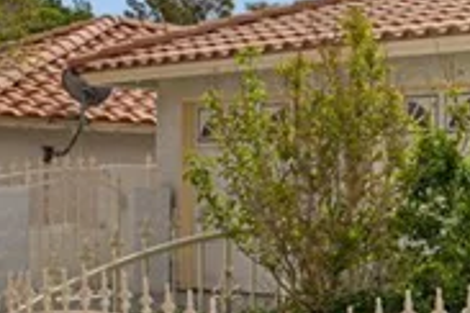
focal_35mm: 95
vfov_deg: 14.4
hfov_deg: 16.3
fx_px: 1240
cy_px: 191
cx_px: 953
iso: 160
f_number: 8
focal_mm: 17
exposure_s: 1/200
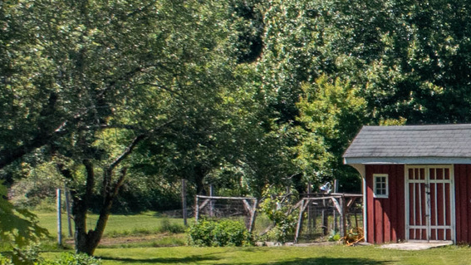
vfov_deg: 7.6
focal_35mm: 159
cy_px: 192
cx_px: 1210
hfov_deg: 10.9
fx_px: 1986
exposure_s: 1/200
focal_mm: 10.26
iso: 100
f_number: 2.8
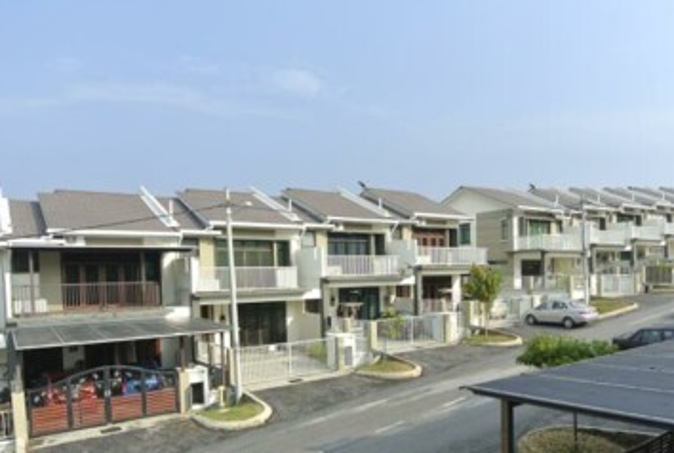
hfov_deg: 68.5
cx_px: 406
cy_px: 293
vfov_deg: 49.1
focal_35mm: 26
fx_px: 488
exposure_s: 1/400
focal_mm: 6.7
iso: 100
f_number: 5
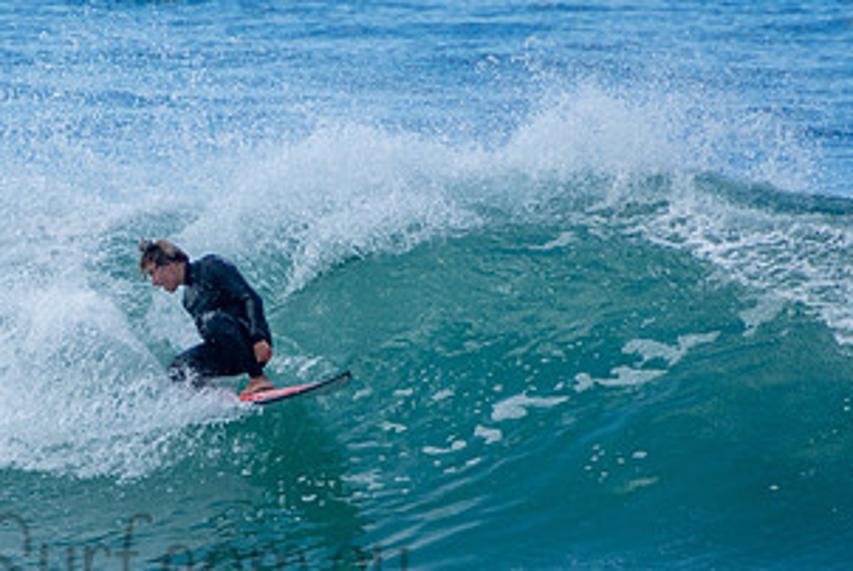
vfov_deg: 1.2
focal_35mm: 1151
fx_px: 27298
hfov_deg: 1.8
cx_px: 110
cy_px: 533
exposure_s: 1/2000
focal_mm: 400
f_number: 5.6
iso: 500
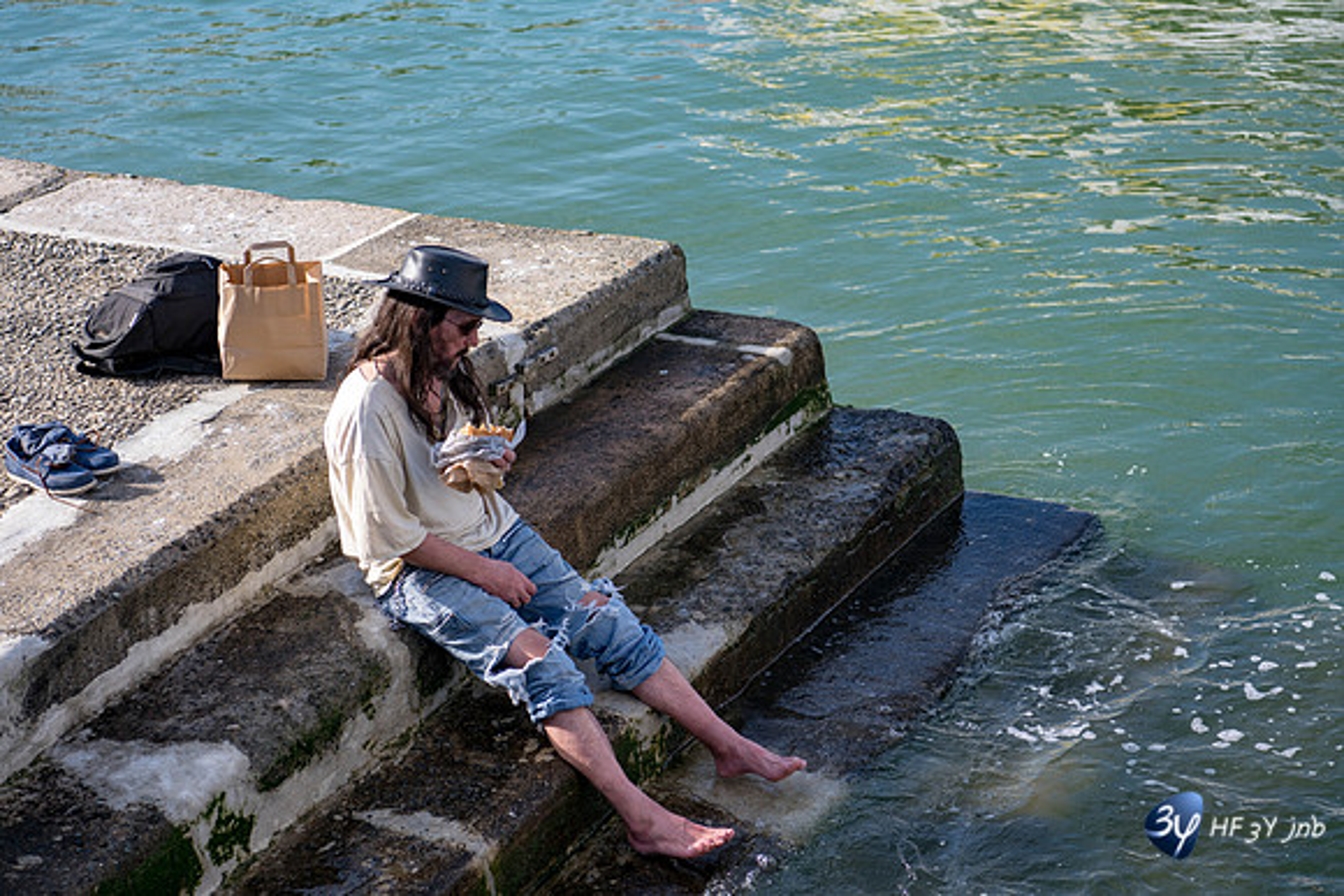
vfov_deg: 19.5
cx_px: 672
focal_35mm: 70
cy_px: 448
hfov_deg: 28.8
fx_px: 2614
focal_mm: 70
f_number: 4
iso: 64
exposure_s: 1/250
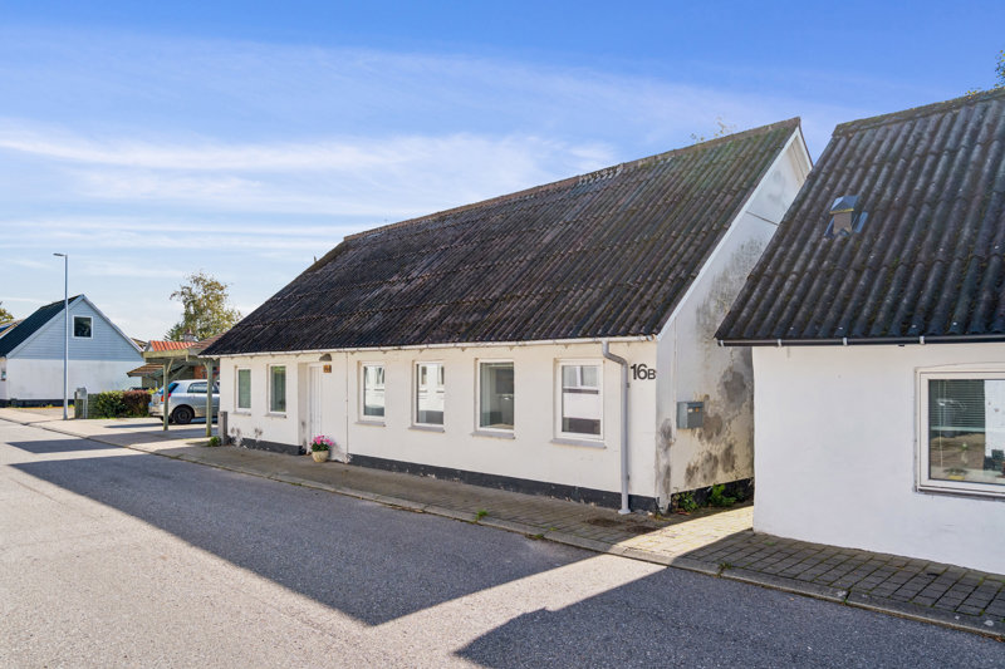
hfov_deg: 76.1
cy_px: 334
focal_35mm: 23
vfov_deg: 55.1
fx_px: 642
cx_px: 502
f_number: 5
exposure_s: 1/400
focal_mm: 23
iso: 100
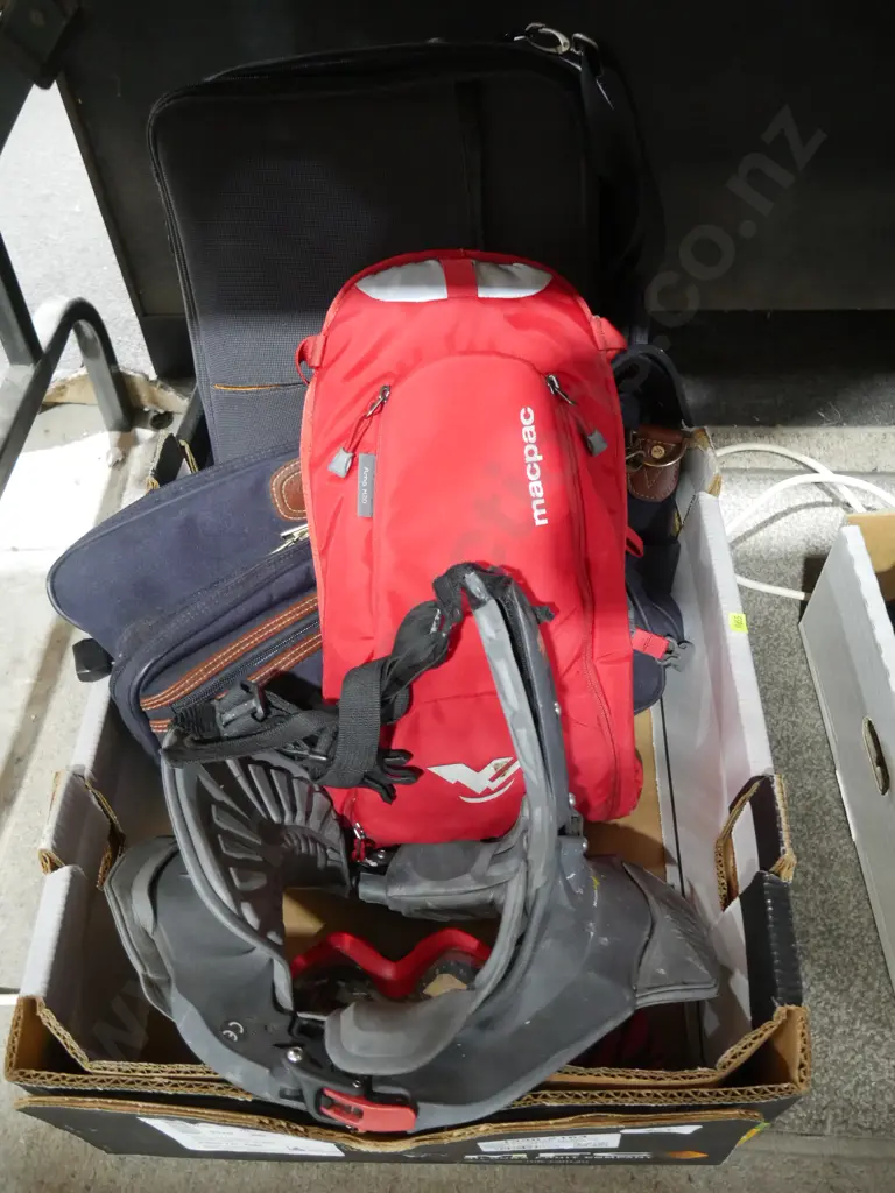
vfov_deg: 63.4
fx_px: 965
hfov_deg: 49.7
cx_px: 448
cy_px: 596
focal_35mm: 28
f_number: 3.5
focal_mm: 14
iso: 2500
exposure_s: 1/60
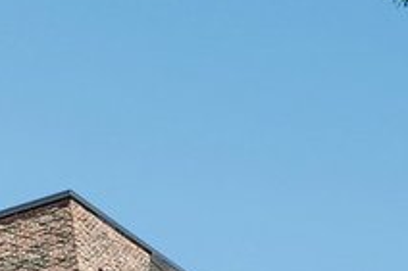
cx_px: -706
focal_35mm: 172
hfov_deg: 9.8
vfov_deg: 7.9
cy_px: 275
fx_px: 1946
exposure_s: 1/800
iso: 400
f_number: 8
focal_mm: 15
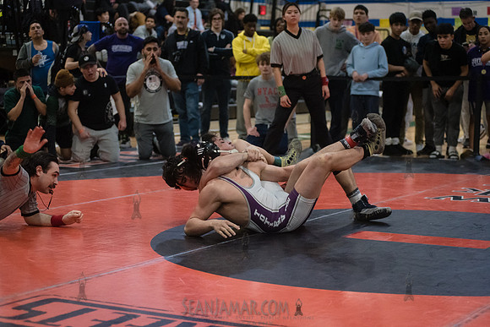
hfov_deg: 25.4
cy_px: 164
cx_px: 245
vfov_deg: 17.1
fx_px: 1089
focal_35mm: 80
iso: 8000
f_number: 3.5
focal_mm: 80
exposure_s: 1/500
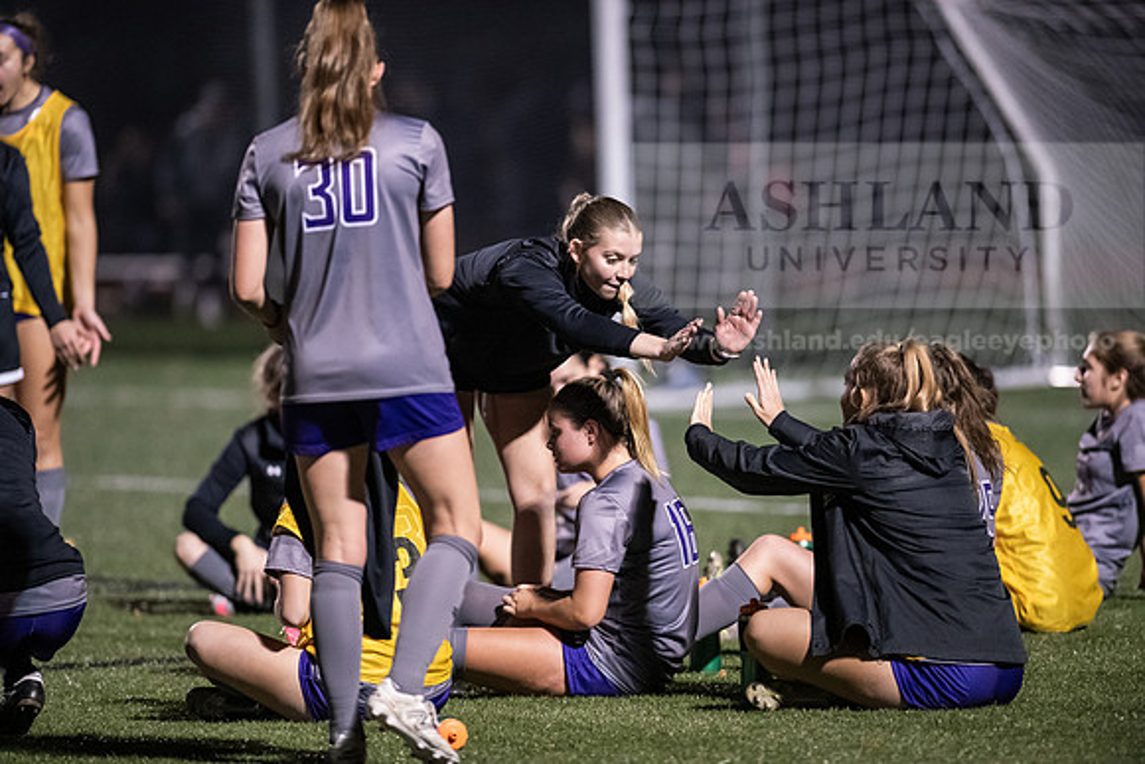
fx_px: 9543
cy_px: 382
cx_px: 572
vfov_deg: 4.6
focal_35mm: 300
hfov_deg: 6.9
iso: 8000
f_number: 2.8
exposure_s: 1/800
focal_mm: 300
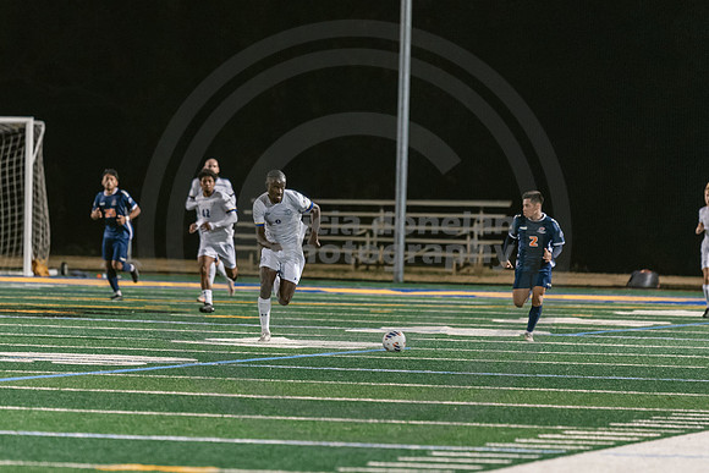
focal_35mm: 375
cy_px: 184
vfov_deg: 3.7
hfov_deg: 5.5
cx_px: 288
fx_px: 7394
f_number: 2.8
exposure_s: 1/500
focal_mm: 200
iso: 3200
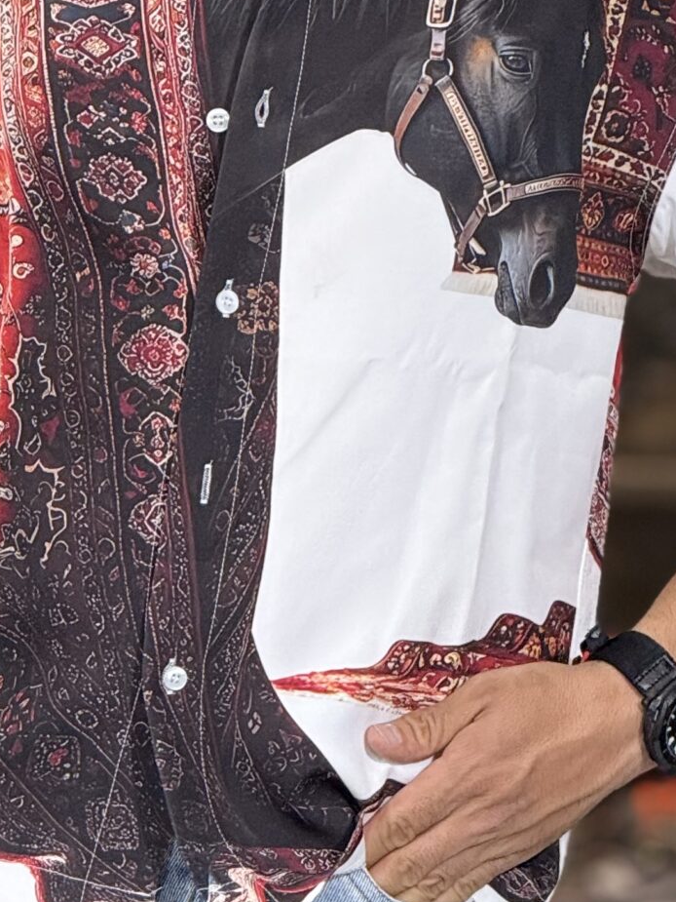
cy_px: 212
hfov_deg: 4.5
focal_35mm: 332
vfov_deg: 6.0
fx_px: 8643
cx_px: 187
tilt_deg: -5.3
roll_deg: -0.5
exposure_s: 1/100
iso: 160
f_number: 2.8
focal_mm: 15.66
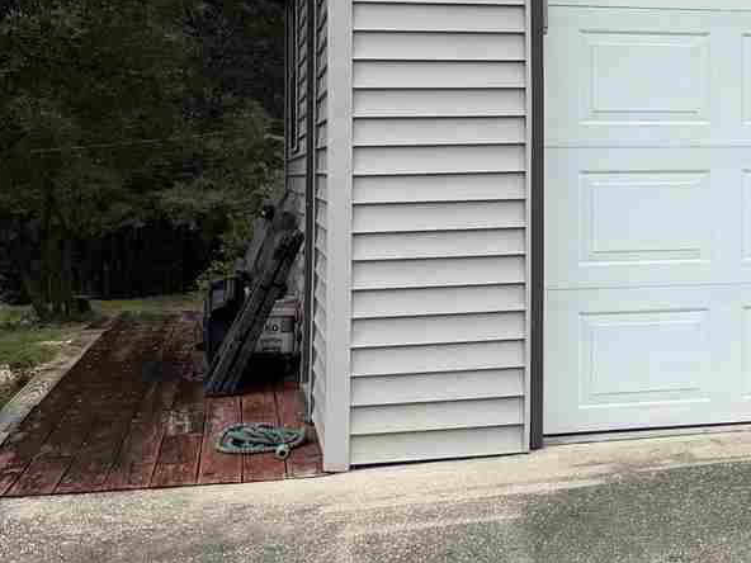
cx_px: 954
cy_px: 118
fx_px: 1801
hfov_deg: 21.5
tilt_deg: +1.6
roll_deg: +0.5
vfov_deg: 17.6
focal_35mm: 83
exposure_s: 1/2611
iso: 80
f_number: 1.78
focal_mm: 6.76
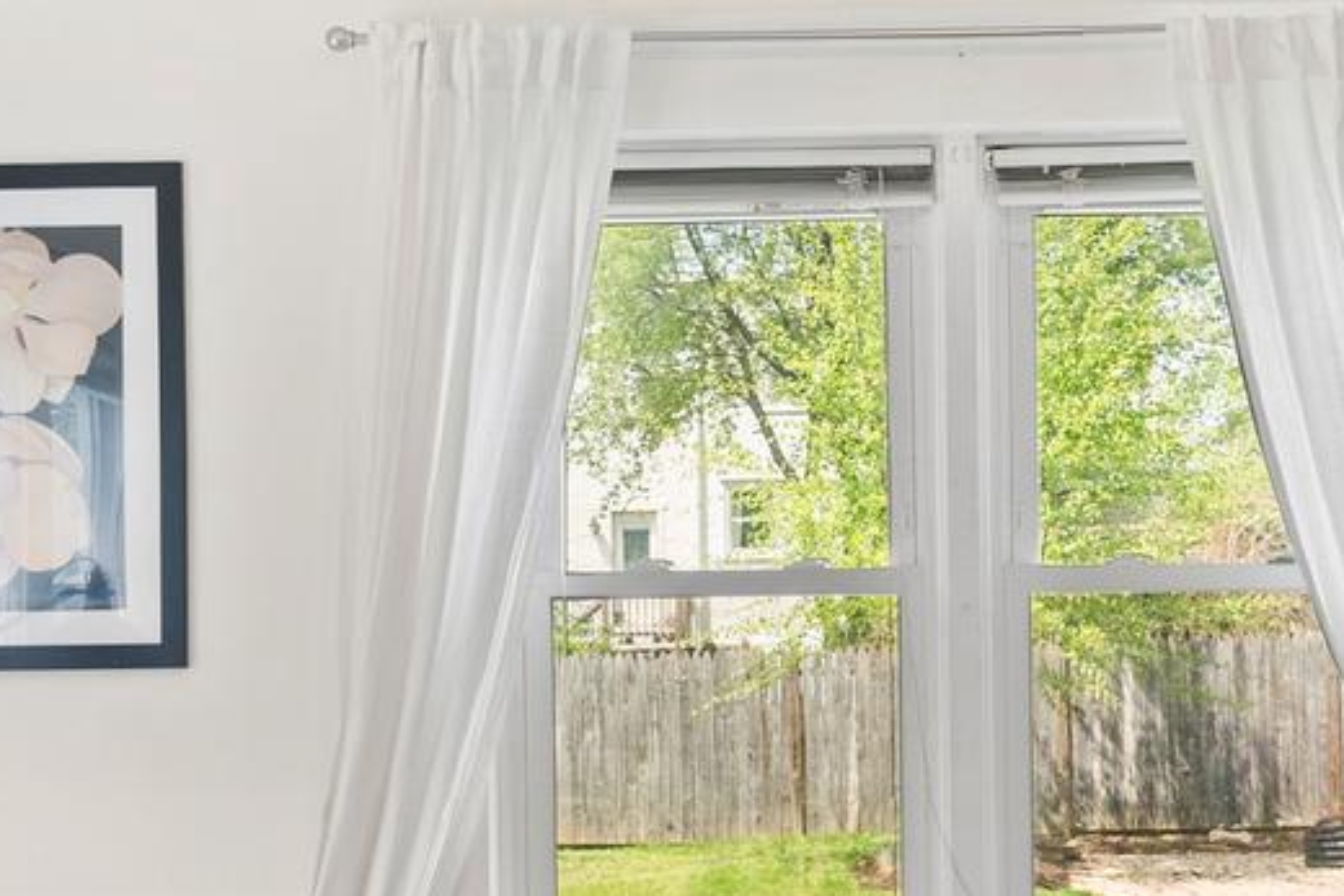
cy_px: 644
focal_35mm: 65
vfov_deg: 20.8
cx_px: 1104
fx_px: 2426
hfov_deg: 30.1
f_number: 5.6
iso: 640
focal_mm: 16.5
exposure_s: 1/30
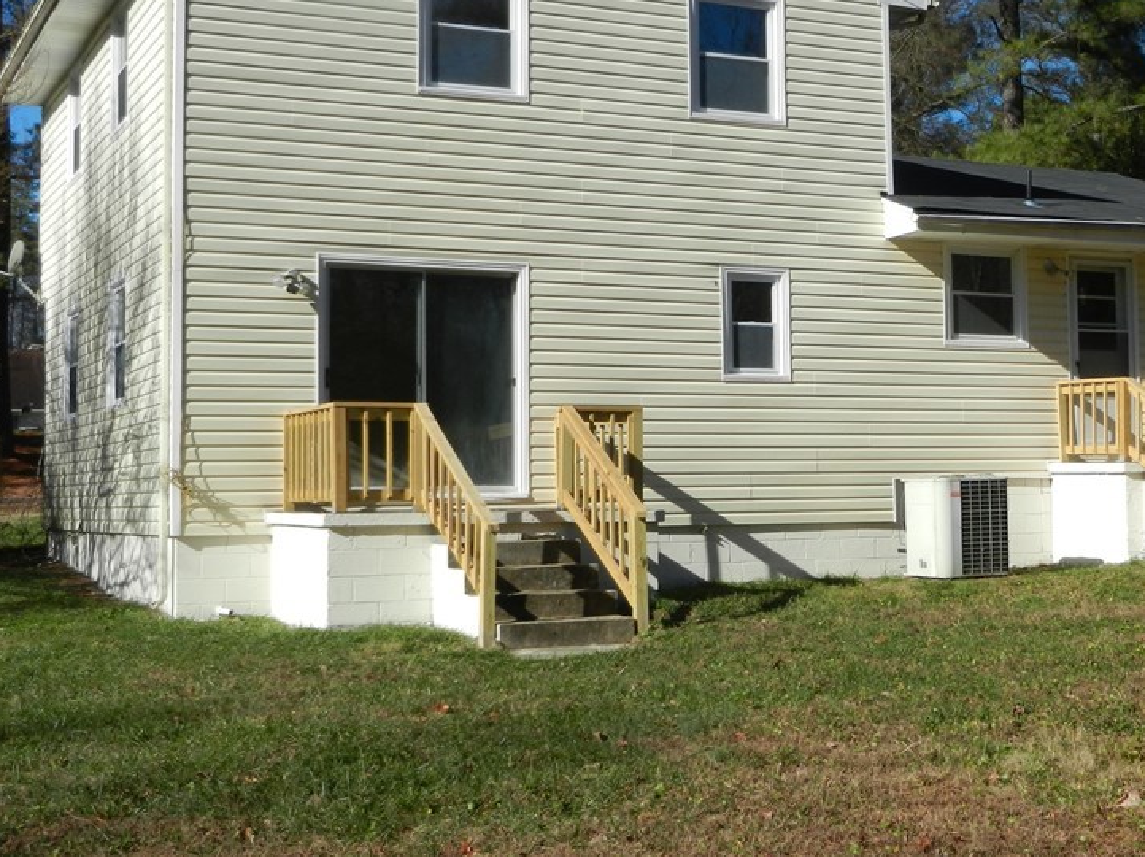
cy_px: 371
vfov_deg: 27.0
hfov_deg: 35.2
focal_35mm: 54
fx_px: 1785
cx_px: 778
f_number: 4
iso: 160
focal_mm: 6.9
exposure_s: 1/1600
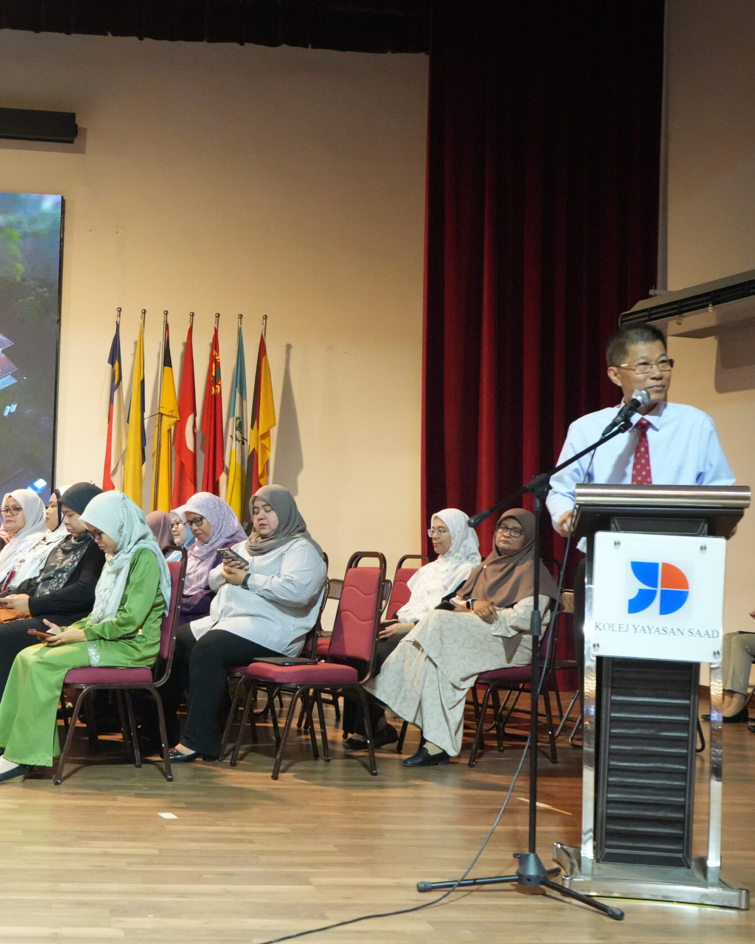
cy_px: 477
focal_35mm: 50
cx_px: 180
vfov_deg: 37.3
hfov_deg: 29.7
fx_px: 1397
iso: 12800
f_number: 6.3
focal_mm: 35
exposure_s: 1/100
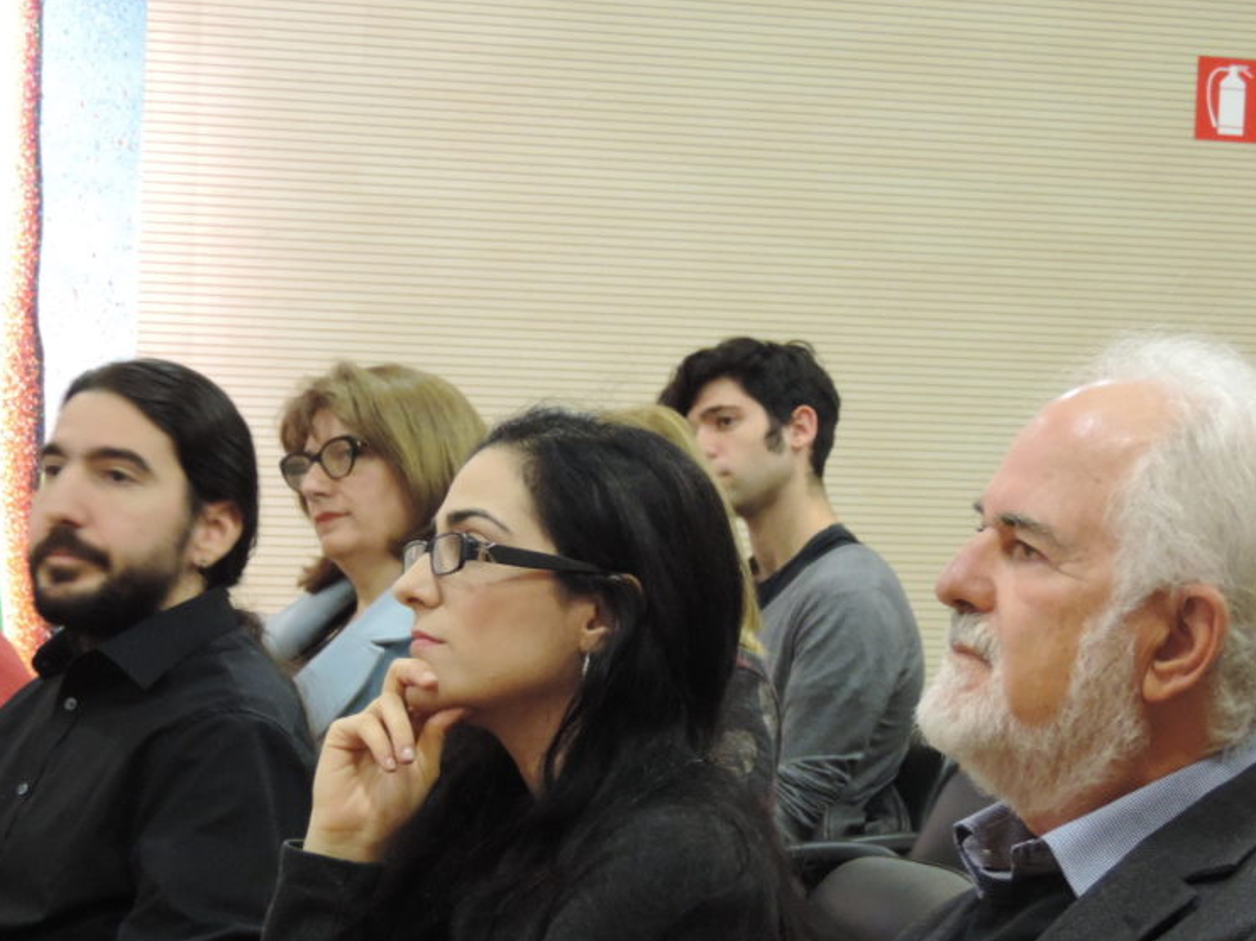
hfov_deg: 13.6
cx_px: 560
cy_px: 601
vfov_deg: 10.2
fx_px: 5259
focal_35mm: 145
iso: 800
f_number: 4.2
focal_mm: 18.7
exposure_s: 1/15
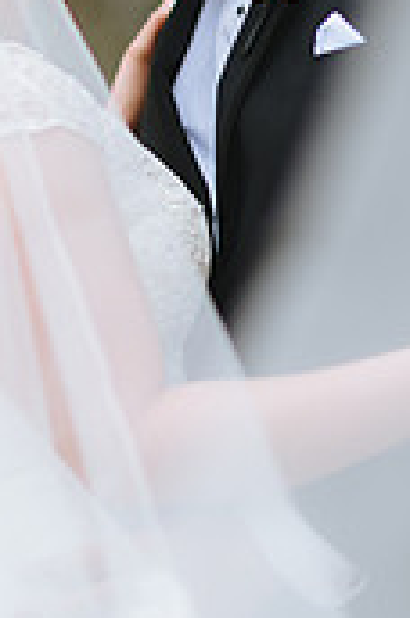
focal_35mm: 222
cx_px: 236
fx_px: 3808
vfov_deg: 9.3
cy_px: 183
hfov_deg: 6.2
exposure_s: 1/125
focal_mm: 85
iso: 250
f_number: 1.6
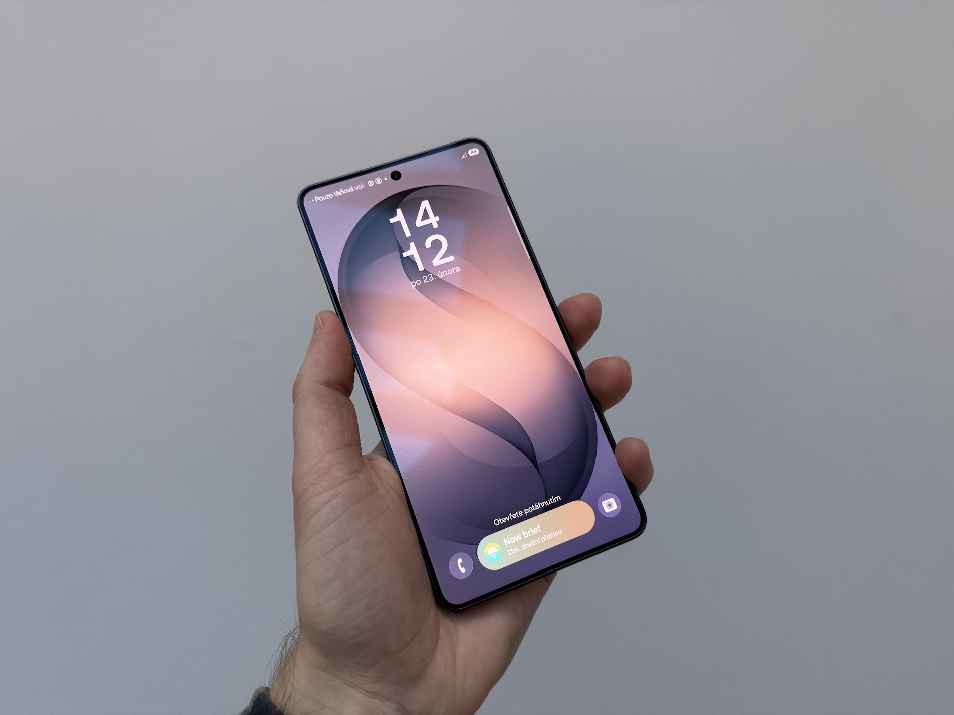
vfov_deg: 56.8
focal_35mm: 24
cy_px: 358
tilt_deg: -20.1
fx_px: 661
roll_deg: +2.2
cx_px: 477
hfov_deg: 71.6
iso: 64
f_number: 1.78
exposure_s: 1/100
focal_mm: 6.76
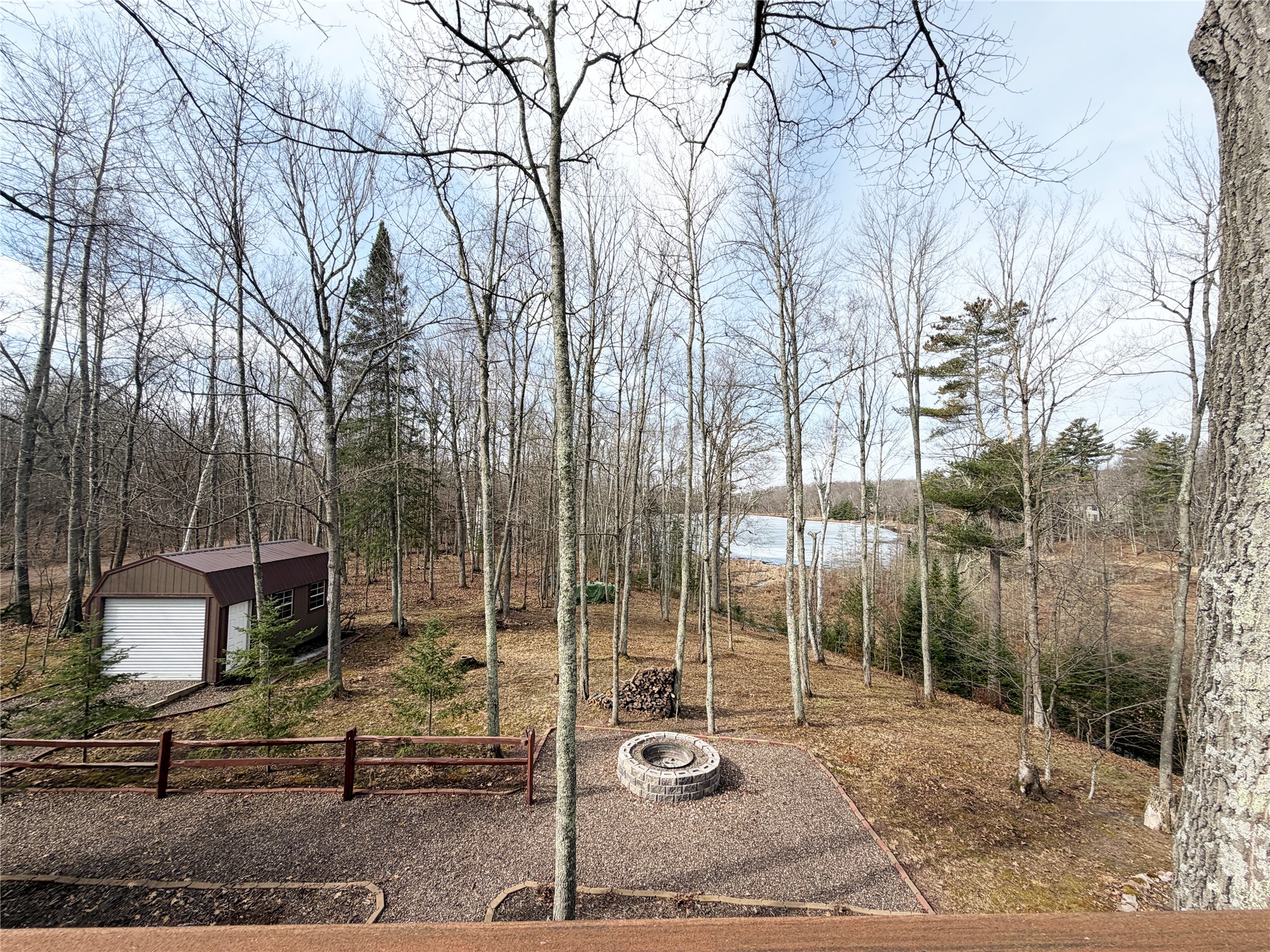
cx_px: 635
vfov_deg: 85.7
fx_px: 514
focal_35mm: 14
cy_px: 476
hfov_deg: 102.1
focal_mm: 2.22
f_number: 2.2
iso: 25
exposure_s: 1/770
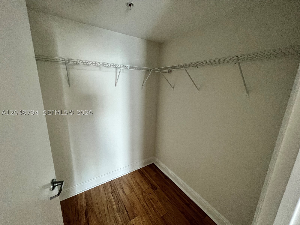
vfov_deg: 89.9
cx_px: 150
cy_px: 112
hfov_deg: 106.2
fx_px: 113
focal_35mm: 13
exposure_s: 1/60
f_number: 1.8
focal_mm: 1.57
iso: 250
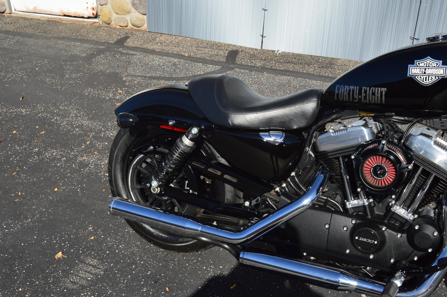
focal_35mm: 39
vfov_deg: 34.2
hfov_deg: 49.6
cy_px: 148
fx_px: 484
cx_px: 224
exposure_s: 1/400
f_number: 11
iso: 400
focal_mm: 26
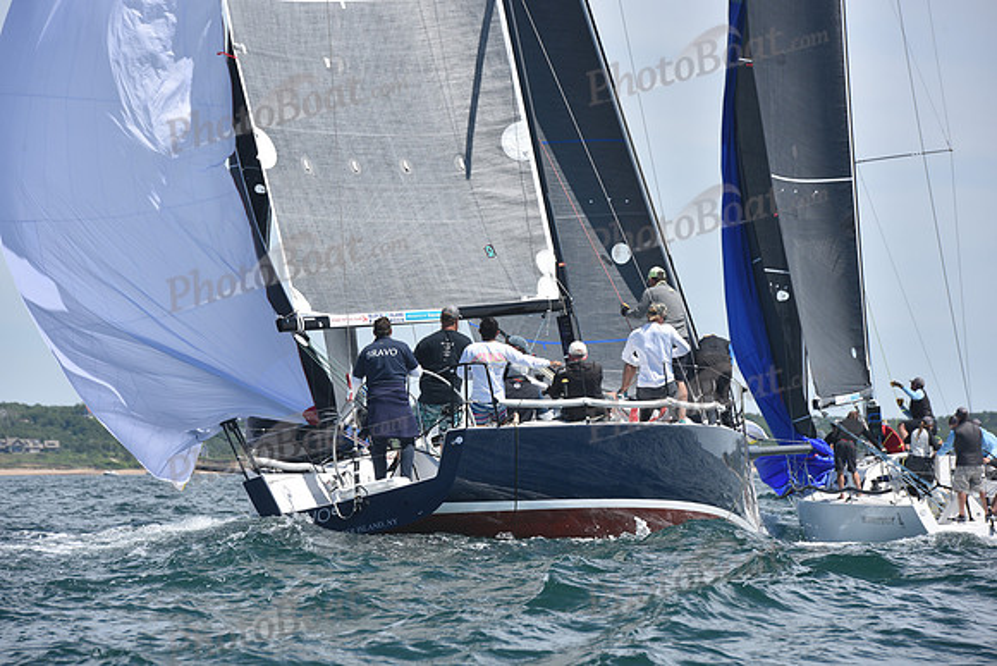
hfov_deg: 10.3
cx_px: 498
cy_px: 333
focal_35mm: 200
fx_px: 5540
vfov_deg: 6.9
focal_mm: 200
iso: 250
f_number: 9
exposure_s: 1/800
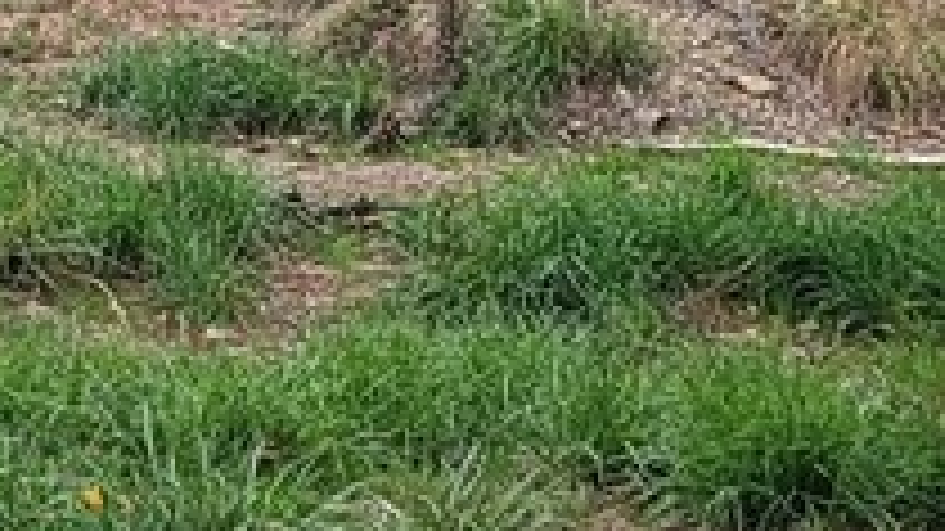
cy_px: 680
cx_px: -400
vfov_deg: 6.1
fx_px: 4985
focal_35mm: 199
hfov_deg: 10.5
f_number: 1.8
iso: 16
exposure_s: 1/378
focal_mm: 6.7
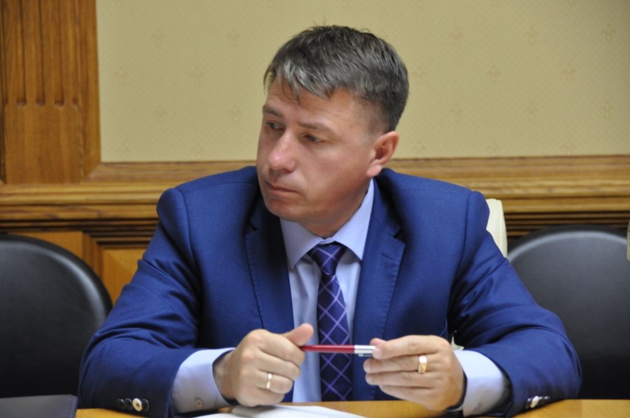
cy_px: 209
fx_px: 2359
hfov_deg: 15.2
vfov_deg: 10.1
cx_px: 315
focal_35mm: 135
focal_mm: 90
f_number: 5.3
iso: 800
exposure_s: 1/50
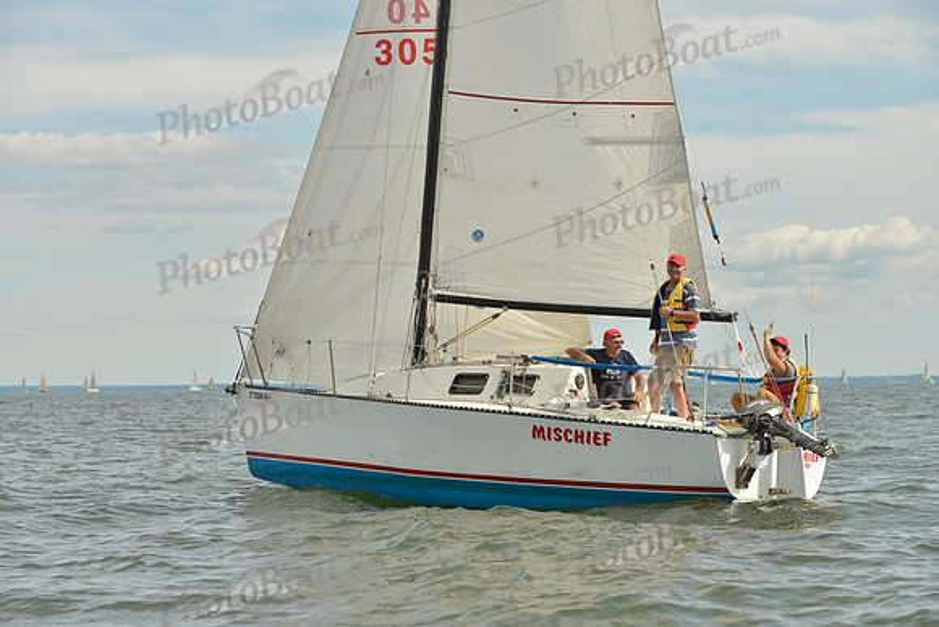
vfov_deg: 14.0
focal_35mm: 98
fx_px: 2557
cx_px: 470
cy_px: 314
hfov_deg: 20.8
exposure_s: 1/1000
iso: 200
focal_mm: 98
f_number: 7.1
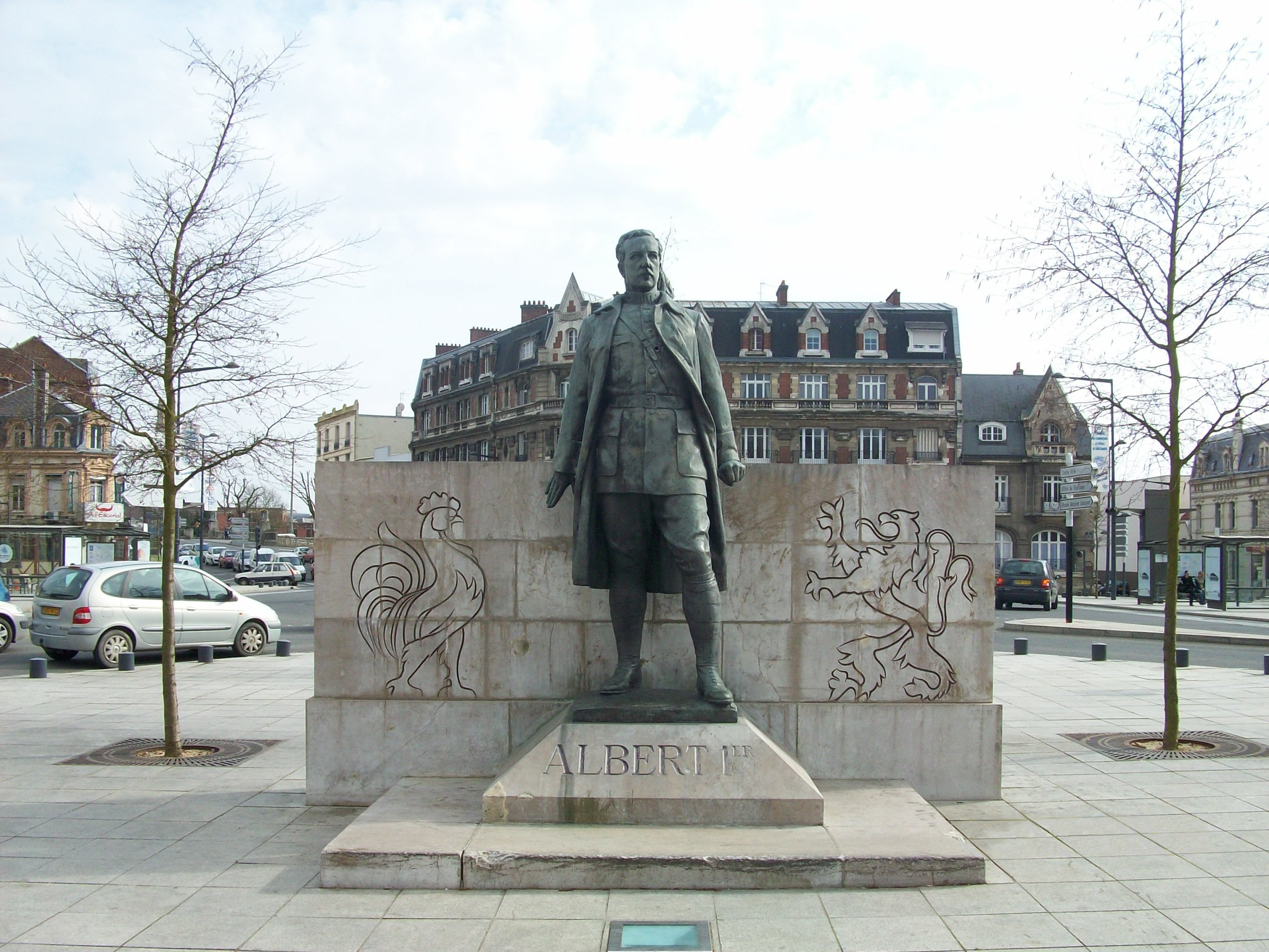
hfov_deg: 54.0
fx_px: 1246
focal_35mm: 34
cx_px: 634
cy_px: 476
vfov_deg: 41.8
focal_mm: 5.7
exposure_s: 1/274
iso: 80
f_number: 5.5
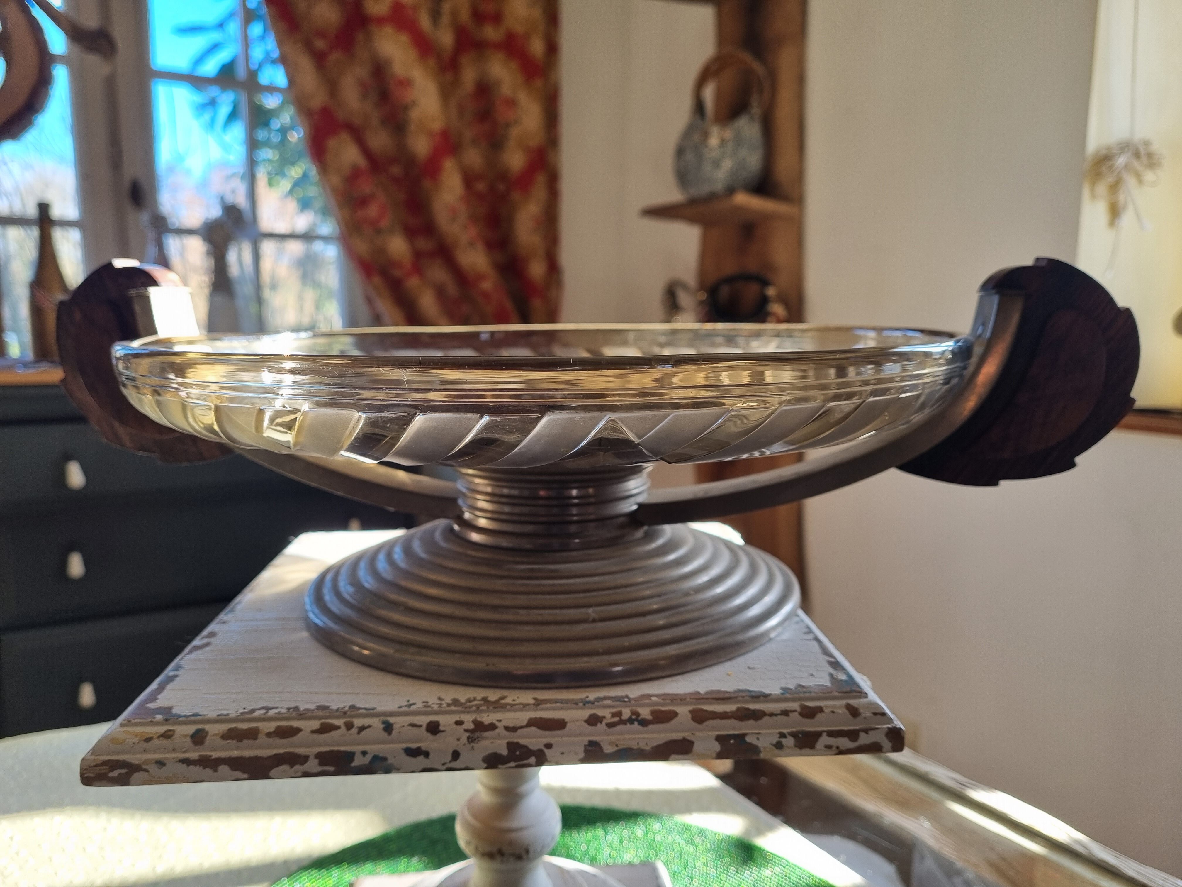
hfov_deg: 67.3
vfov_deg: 53.1
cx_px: 591
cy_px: 444
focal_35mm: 26
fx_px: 888
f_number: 1.8
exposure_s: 1/141
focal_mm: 5.4
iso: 50
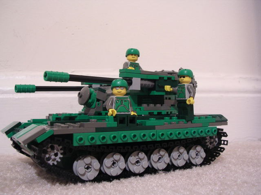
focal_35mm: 38
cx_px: 130
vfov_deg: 37.7
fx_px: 287
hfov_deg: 49.0
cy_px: 98
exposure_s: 1/3.7
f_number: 2.8
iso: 222
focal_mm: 5.8
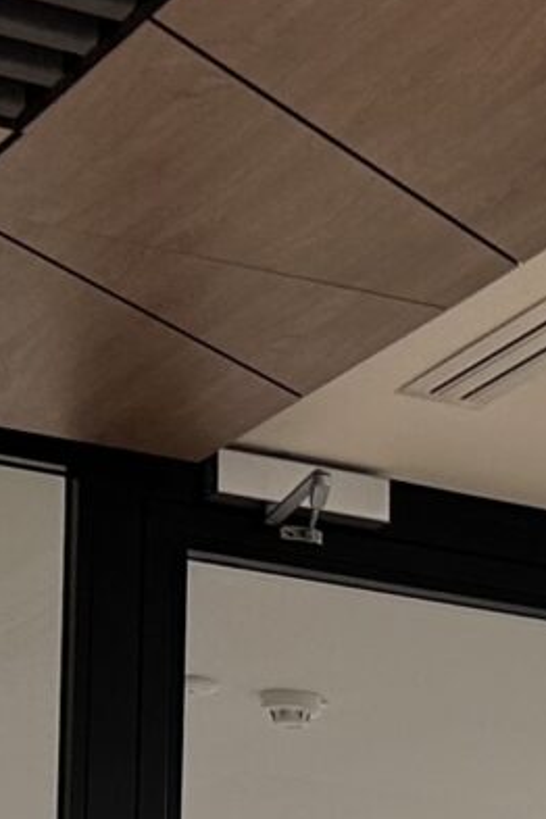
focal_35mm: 176
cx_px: 1027
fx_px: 4004
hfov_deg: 7.5
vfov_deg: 11.2
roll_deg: -0.5
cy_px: 1238
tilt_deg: +6.0
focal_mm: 5.7
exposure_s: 1/100
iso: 80
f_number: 1.5
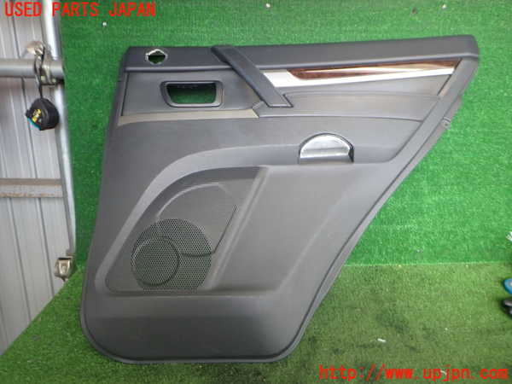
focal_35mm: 25
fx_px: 370
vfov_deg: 54.9
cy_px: 192
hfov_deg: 69.4
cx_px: 256
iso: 200
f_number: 2
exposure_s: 1/80
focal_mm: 4.5
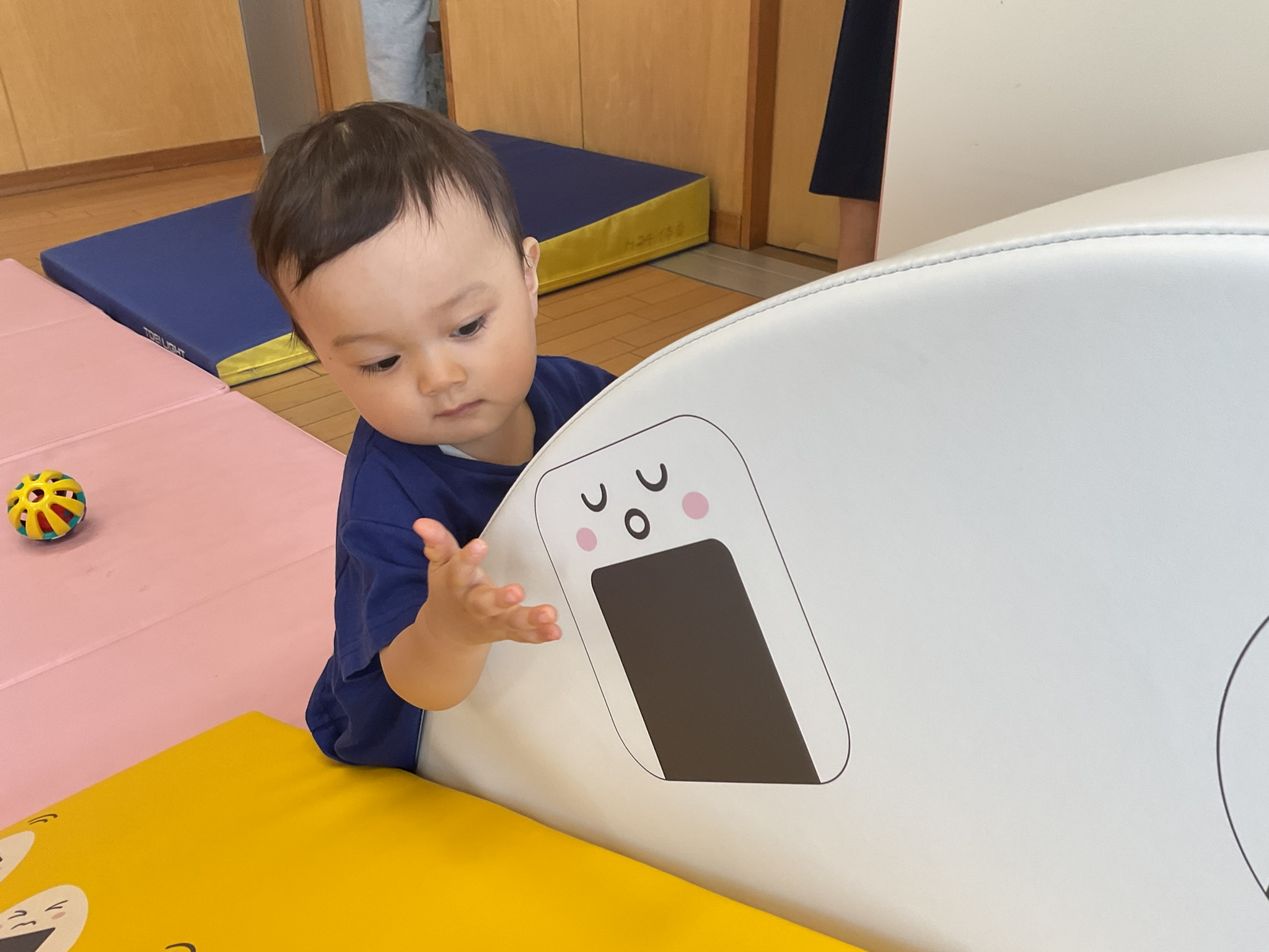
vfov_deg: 48.2
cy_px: 476
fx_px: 1063
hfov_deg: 61.7
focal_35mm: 29
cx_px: 634
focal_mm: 3
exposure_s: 1/100
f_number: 1.8
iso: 64
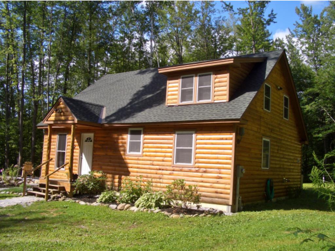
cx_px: 168
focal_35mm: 35
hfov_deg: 52.6
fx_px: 339
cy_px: 126
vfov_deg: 40.7
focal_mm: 5.8
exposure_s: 1/320
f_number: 4.3
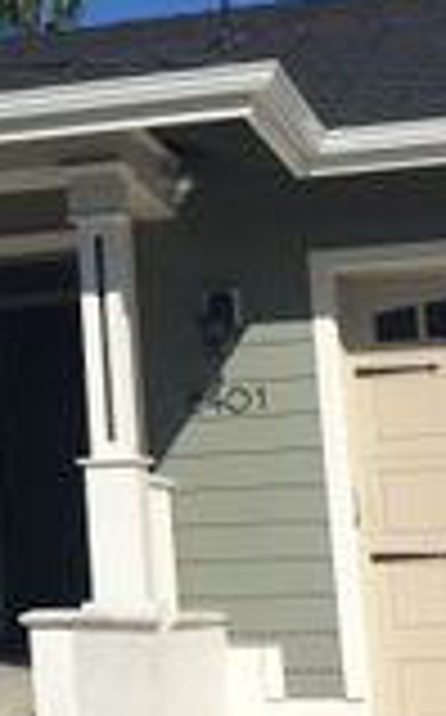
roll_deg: +2.0
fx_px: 2262
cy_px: 203
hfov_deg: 10.5
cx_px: -392
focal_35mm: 116
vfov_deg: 17.9
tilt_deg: +10.8
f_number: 2.2
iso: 32
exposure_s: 1/3597
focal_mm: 4.15
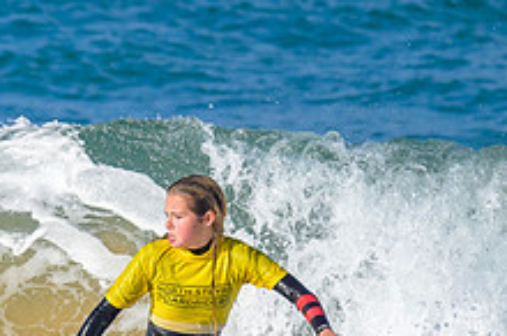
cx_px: -80
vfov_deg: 0.5
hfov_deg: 0.7
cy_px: 227
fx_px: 40810
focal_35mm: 2902
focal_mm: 800
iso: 280
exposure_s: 1/2000
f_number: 6.3
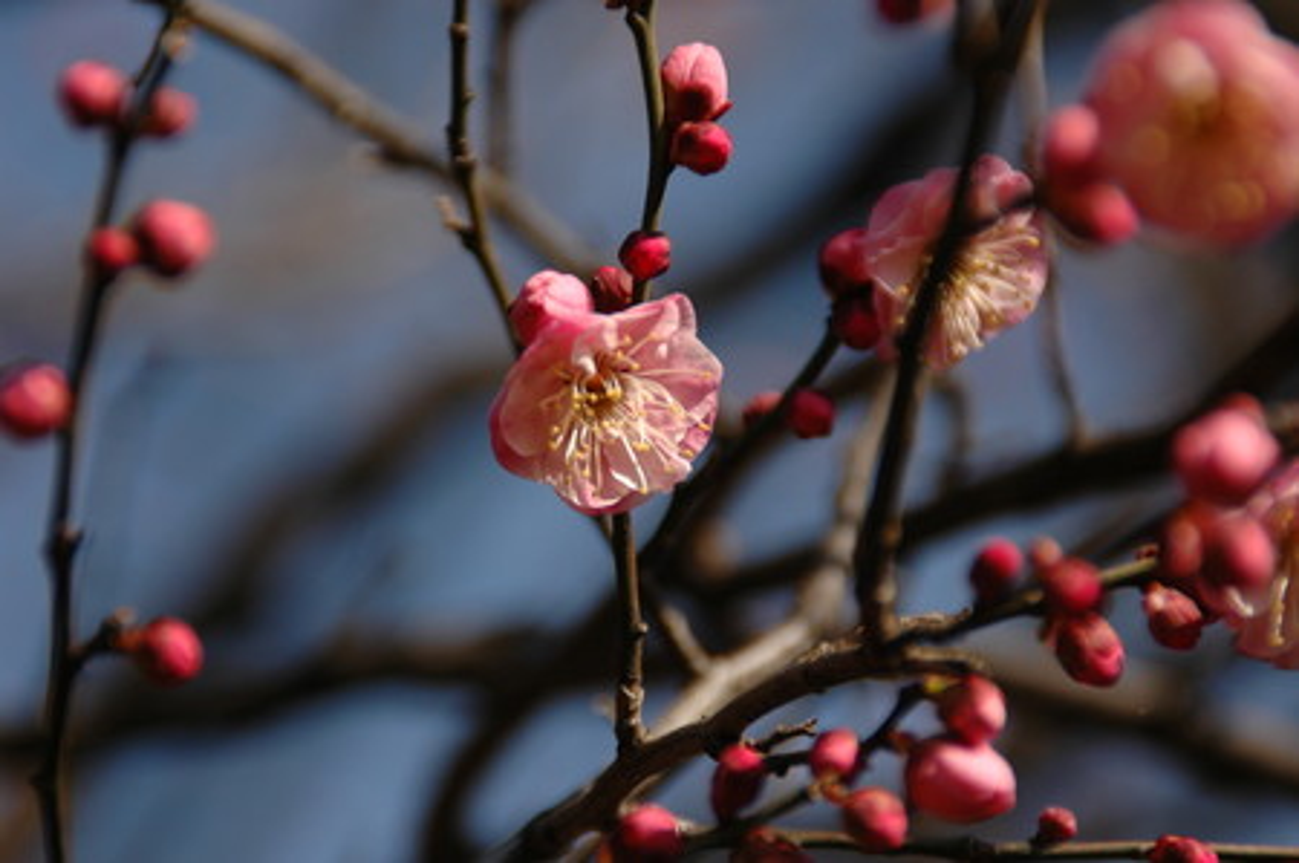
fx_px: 10813
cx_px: 650
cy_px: 432
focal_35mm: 300
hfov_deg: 6.9
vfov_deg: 4.6
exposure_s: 1/640
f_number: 6.3
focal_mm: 200
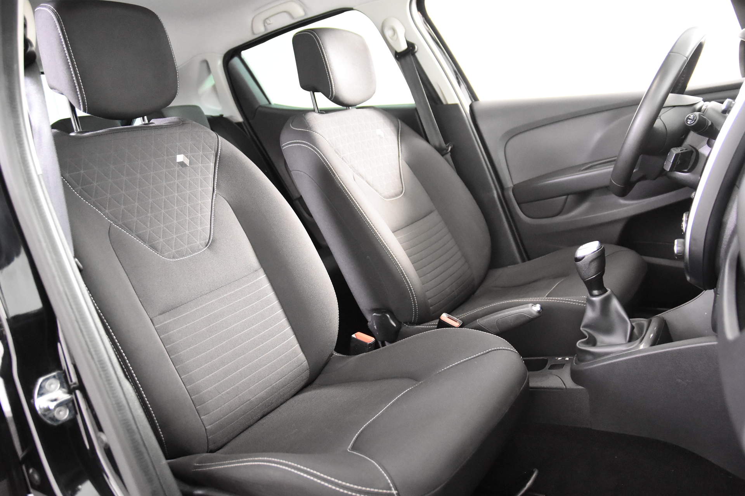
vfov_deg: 43.6
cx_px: 372
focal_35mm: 30
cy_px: 248
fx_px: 621
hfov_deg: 61.9
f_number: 2.8
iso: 5600
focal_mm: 20
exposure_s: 1/30
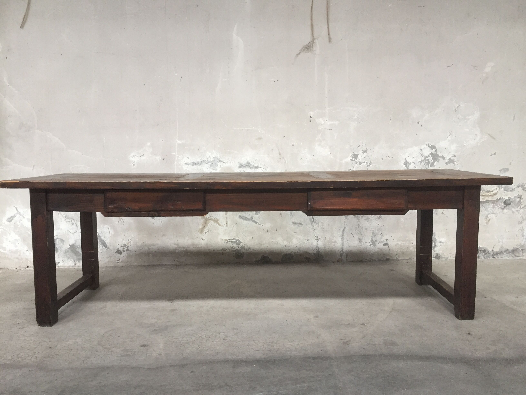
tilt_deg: -6.2
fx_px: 441
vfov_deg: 48.2
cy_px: 198
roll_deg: -0.4
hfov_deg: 61.7
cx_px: 263
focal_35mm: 29
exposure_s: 1/30
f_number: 2.2
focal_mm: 4.15
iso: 125
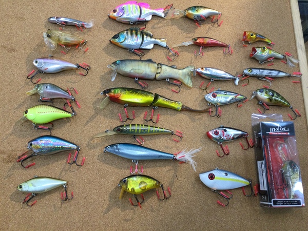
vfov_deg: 45.4
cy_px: 116
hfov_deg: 58.4
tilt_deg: -76.8
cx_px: 154
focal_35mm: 31
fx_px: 276
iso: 32
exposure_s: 1/30
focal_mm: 3.3
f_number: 2.4
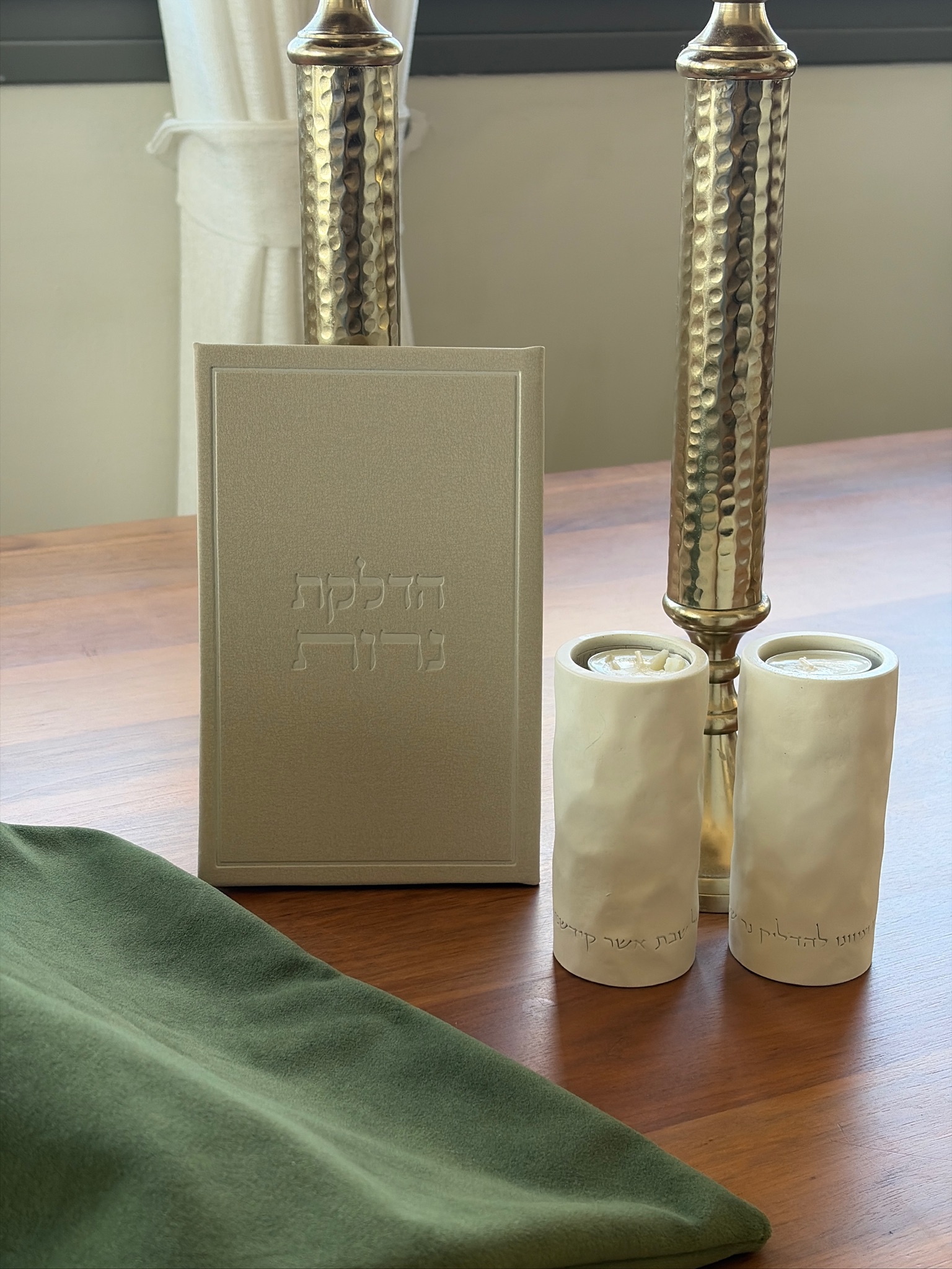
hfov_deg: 28.0
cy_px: 634
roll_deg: +0.4
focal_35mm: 52
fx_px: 1907
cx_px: 476
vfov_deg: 36.8
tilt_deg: -19.6
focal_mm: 5.96
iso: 32
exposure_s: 1/121
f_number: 1.6
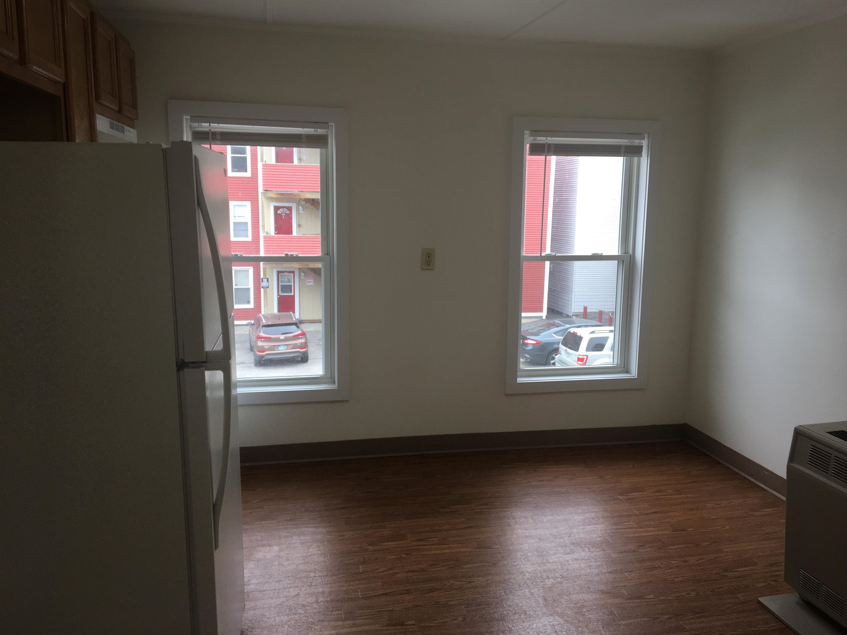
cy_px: 318
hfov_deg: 61.7
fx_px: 710
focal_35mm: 29
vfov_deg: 48.2
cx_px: 424
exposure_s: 1/60
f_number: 2.2
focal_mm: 4.15
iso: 32
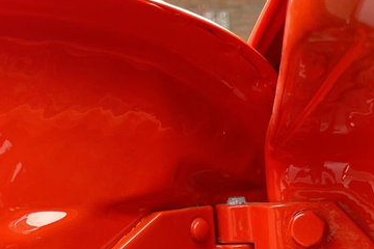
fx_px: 800
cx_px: 287
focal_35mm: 77
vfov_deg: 15.7
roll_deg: +1.7
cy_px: 419
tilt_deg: -18.8
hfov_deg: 25.9
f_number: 1.6
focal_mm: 4.2
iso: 125
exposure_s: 1/119
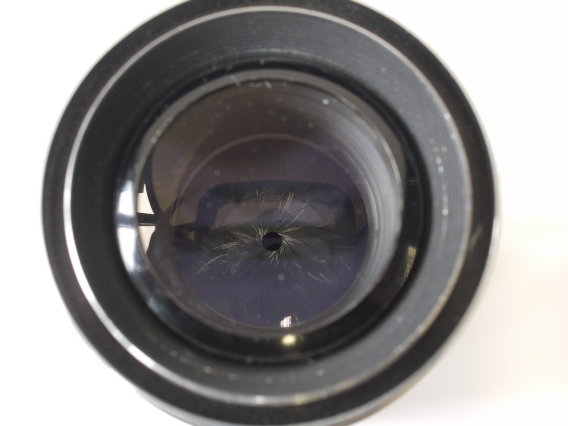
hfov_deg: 32.2
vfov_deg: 24.4
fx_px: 985
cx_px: 284
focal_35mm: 60
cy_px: 213
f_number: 8
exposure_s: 1/13
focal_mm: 30
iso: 400
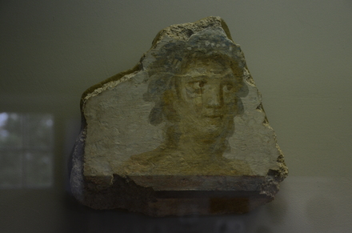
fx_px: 849
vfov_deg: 15.6
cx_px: 176
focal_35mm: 87
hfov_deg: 23.4
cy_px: 116
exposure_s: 1/320
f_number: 5
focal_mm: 58
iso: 1000
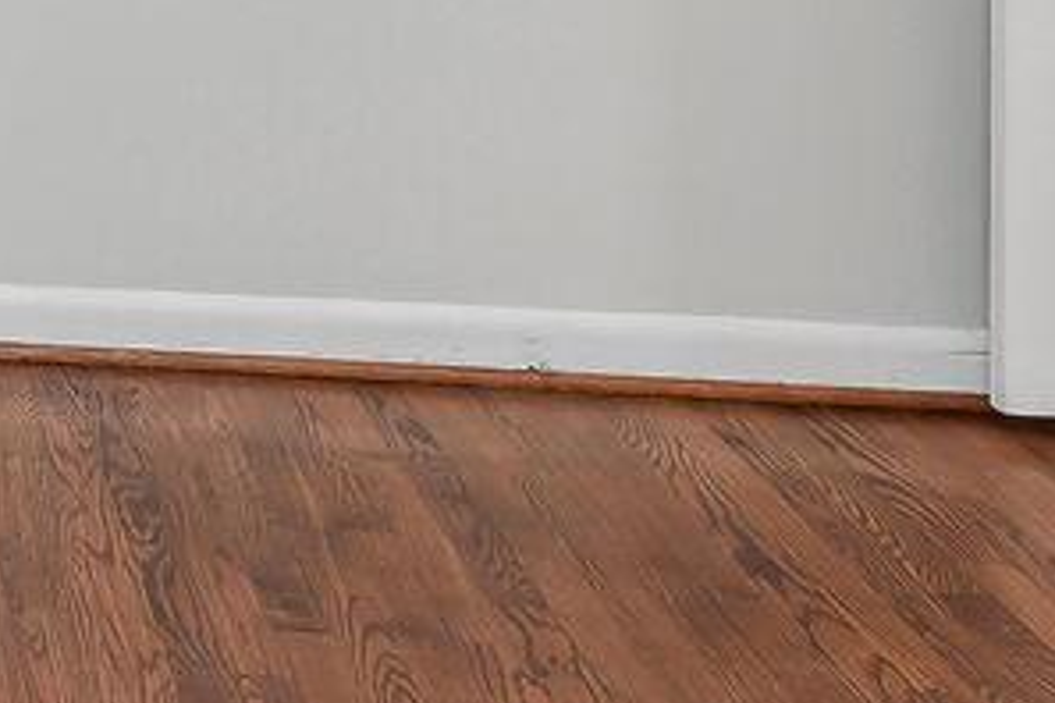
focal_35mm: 93
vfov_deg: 13.6
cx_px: -813
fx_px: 2725
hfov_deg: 17.8
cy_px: -433
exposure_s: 1/1.25
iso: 200
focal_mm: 16
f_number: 9
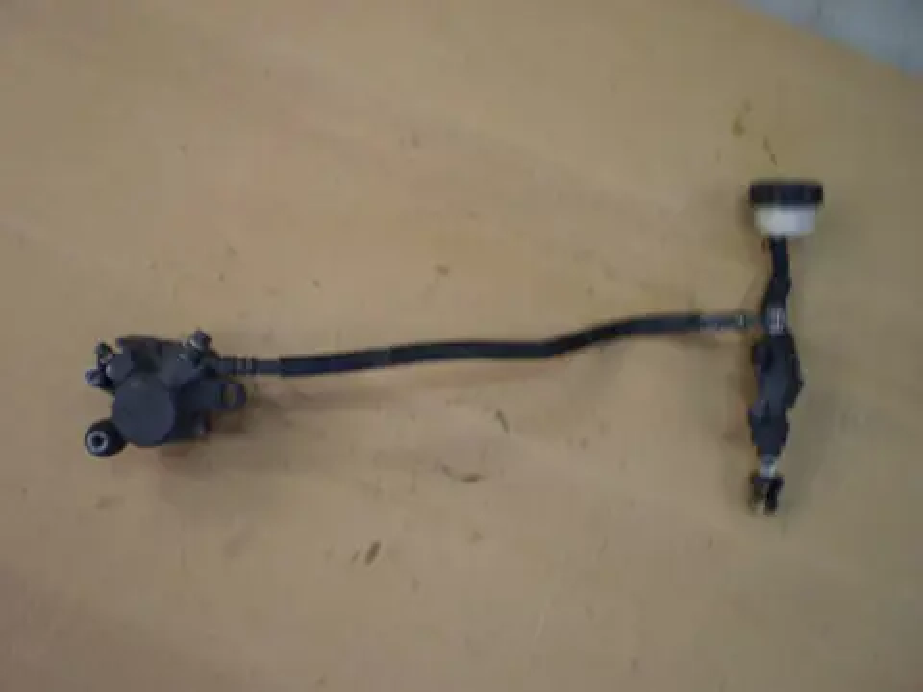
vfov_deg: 39.7
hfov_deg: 51.4
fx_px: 960
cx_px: 462
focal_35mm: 36
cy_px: 346
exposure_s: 1/20
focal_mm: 6.3
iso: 125
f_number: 3.1
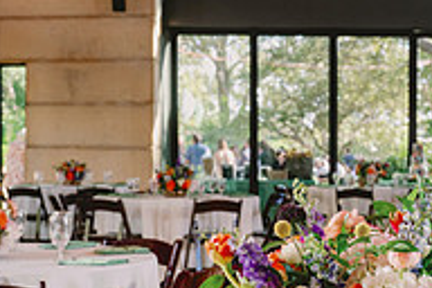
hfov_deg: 18.4
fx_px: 1308
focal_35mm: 109
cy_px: 217
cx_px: 396
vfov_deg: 12.5
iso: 640
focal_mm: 36
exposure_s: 1/80
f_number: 7.1
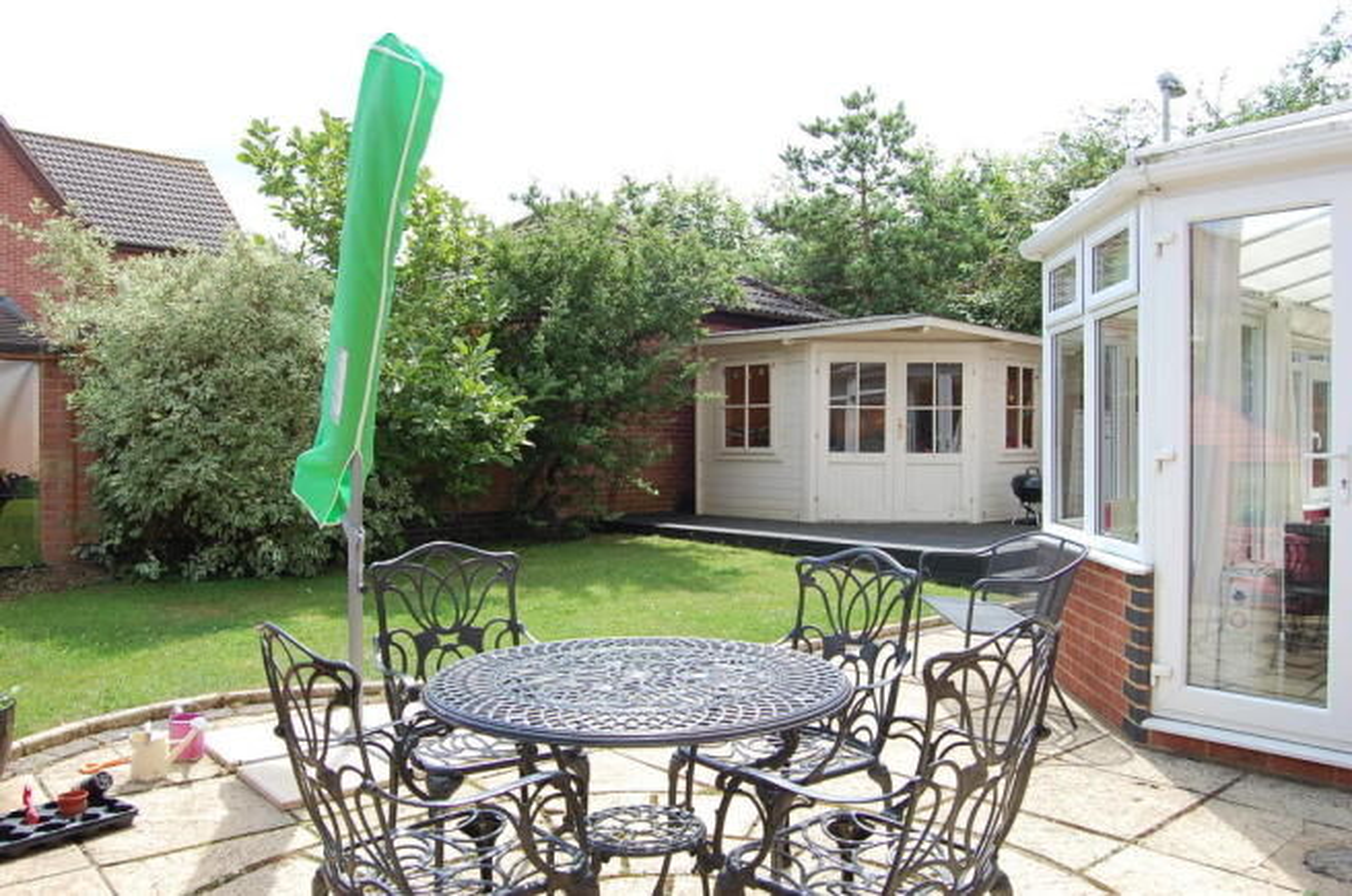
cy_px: 448
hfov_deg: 67.5
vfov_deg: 47.8
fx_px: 1012
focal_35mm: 27
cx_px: 676
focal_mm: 18
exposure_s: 1/200
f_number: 7.1
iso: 200
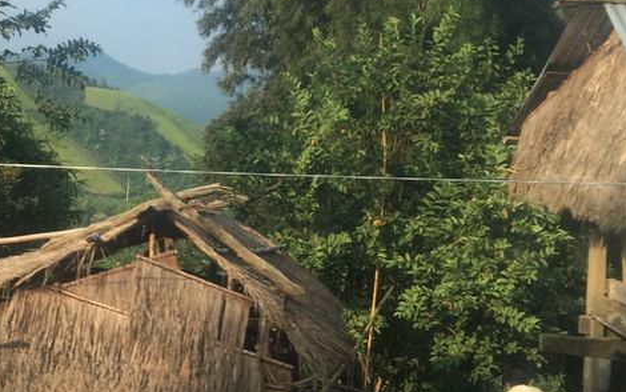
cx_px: 141
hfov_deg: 30.0
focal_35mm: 67
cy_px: 161
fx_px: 1143
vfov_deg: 19.4
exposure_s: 1/760
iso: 32
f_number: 2.2
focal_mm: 4.15
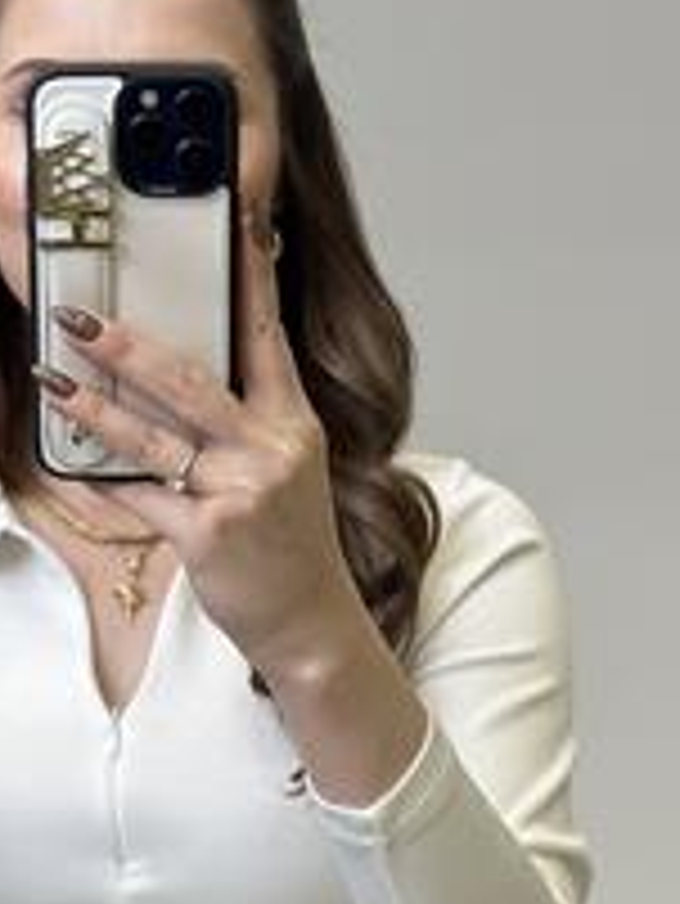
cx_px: 140
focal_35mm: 127
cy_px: 857
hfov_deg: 11.6
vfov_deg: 15.3
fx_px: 3323
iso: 80
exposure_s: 1/341
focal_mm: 6.86
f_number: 1.78
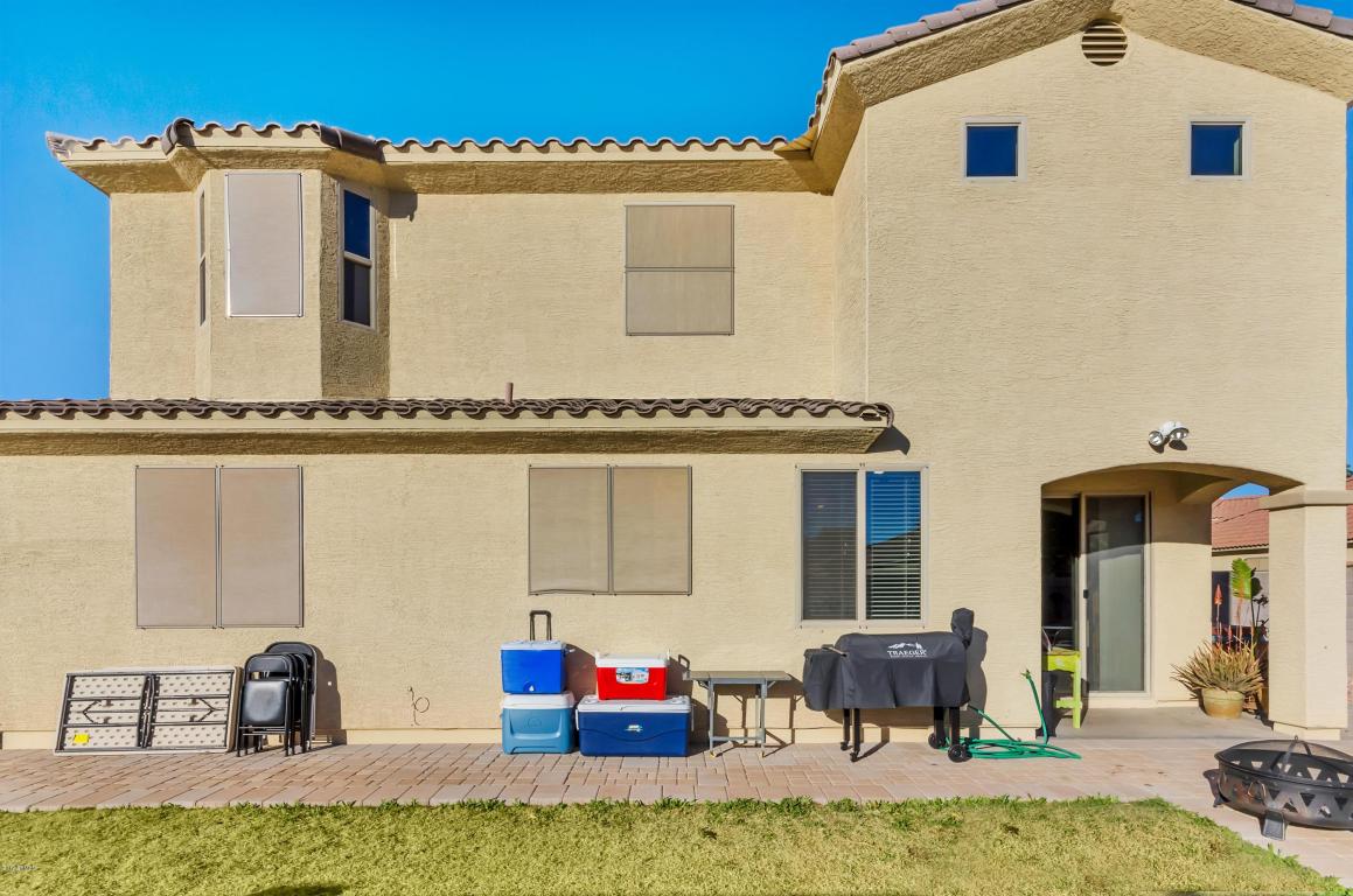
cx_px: 676
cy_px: 448
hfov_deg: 100.5
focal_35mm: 15
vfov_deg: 77.1
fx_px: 563
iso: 400
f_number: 13
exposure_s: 1/640
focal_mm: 10
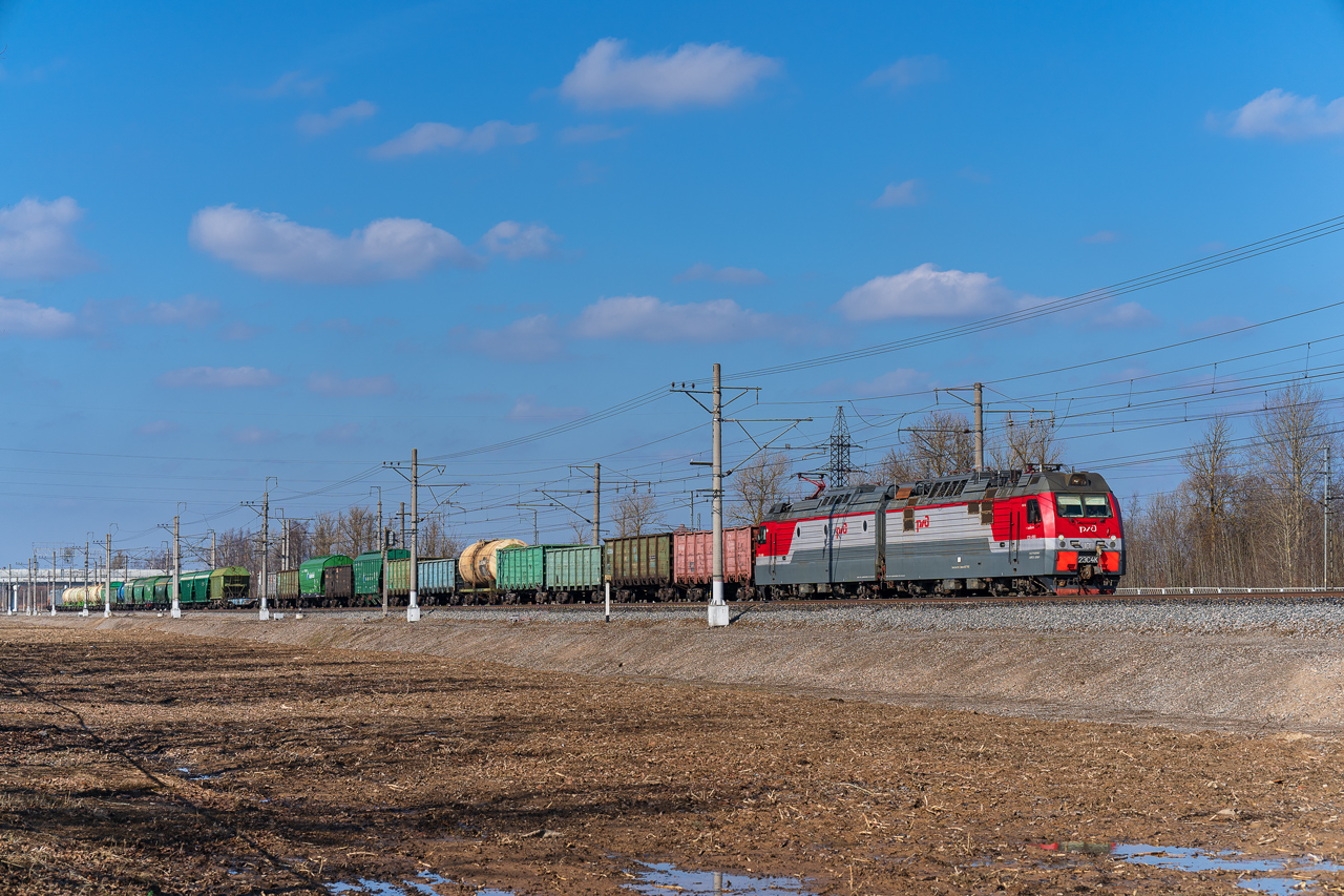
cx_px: 672
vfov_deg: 18.2
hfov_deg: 27.0
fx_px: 2799
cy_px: 448
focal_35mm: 75
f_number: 8
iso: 125
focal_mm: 75
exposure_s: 1/1000
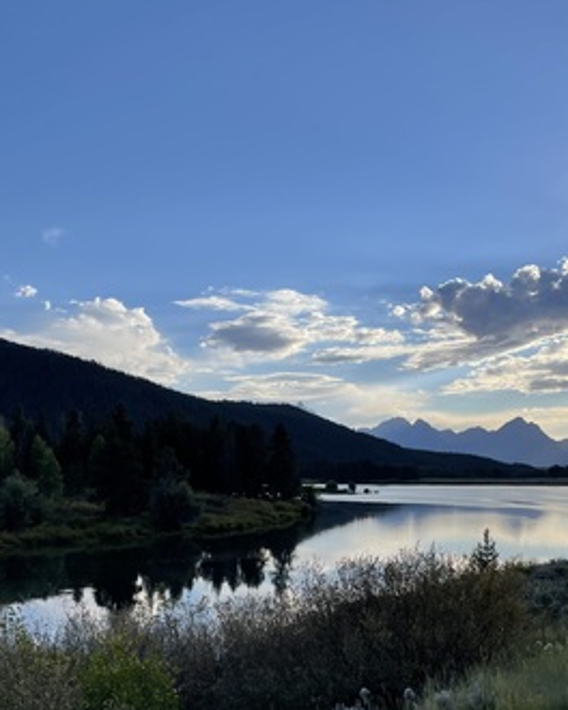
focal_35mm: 40
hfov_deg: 36.8
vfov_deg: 44.3
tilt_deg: -3.6
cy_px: 531
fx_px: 841
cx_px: 392
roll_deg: -0.3
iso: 32
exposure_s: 1/3610
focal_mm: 4.2
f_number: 1.6
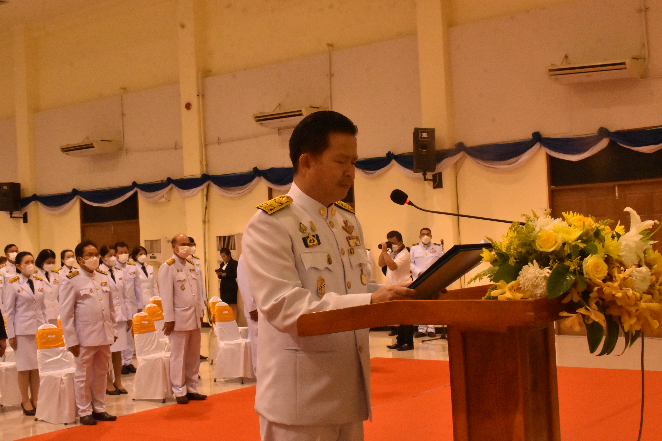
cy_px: 220
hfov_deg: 41.1
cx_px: 331
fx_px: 883
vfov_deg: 28.1
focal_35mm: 48
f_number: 18
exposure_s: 1/20
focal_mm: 32
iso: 3200
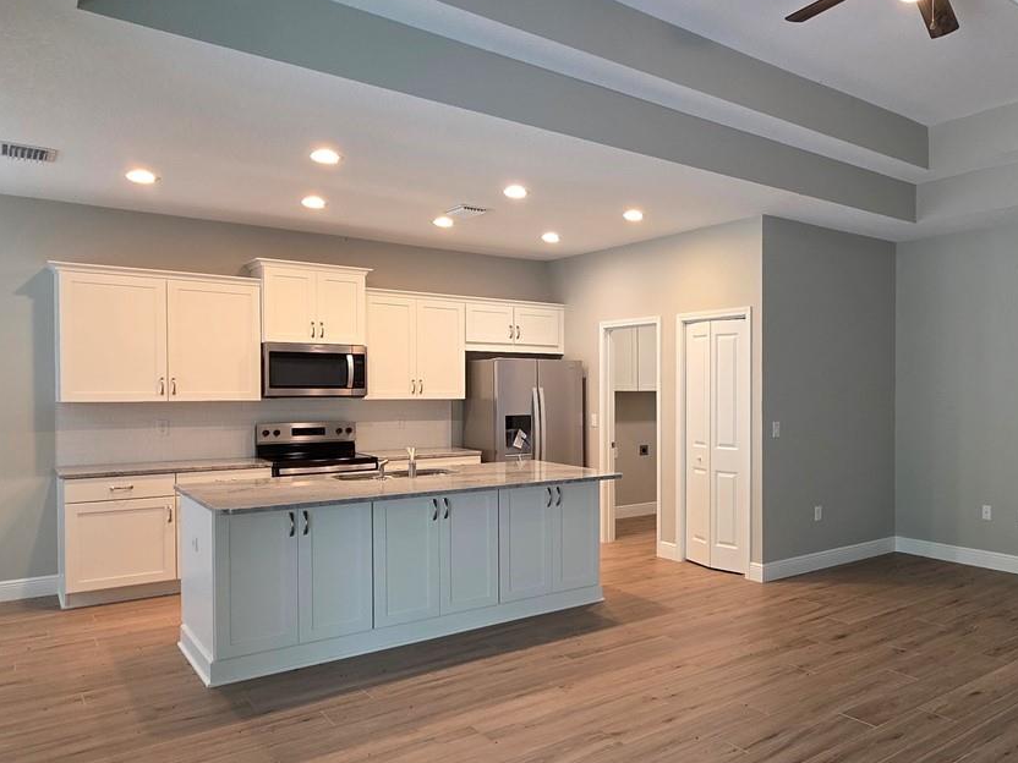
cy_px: 401
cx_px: 721
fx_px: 735
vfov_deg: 54.9
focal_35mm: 25
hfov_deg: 66.4
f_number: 1.9
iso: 250
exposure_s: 1/120
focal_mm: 2.2
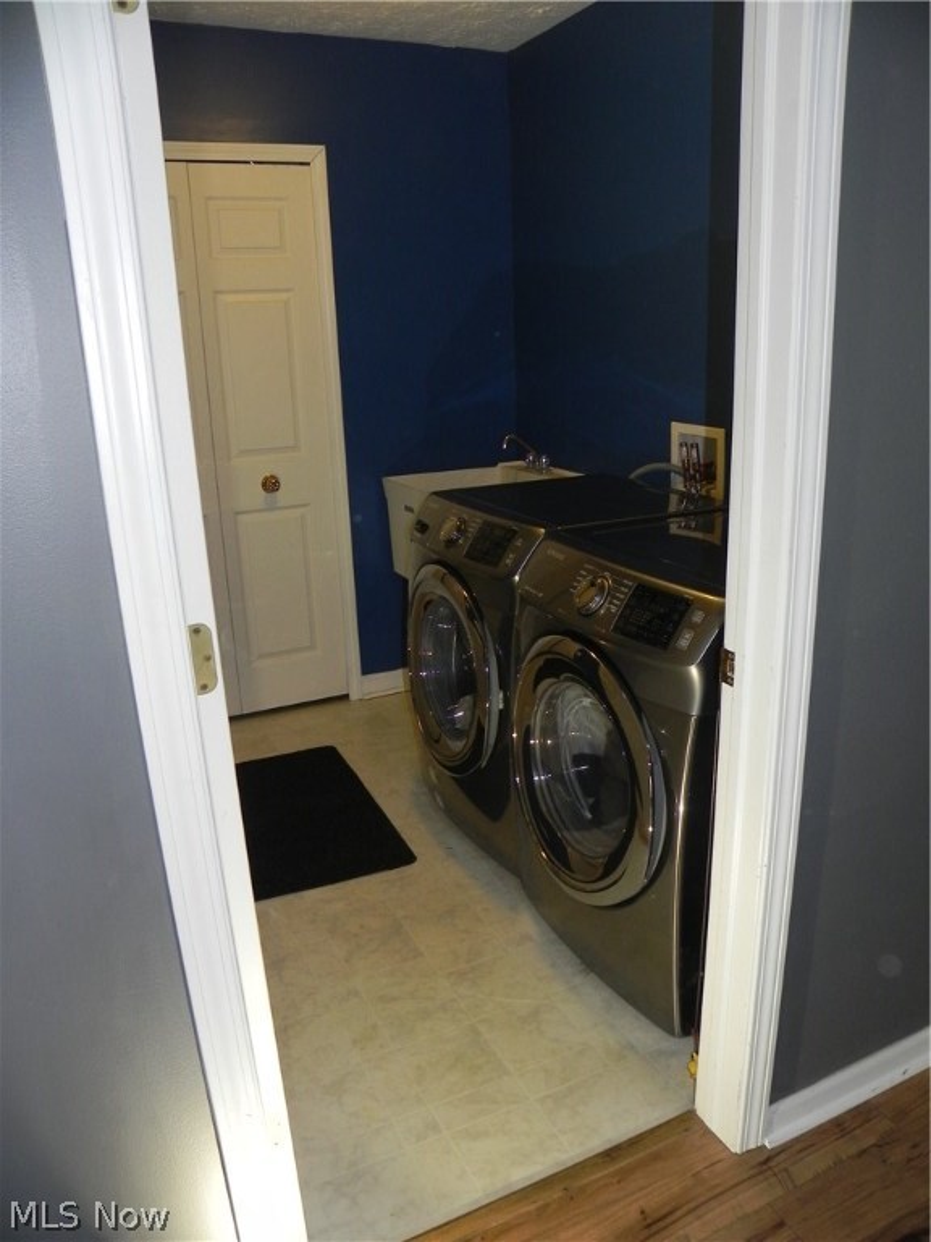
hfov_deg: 53.1
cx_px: 466
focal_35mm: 26
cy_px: 621
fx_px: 932
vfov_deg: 67.3
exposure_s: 1/30
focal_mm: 4.6
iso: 200
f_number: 4
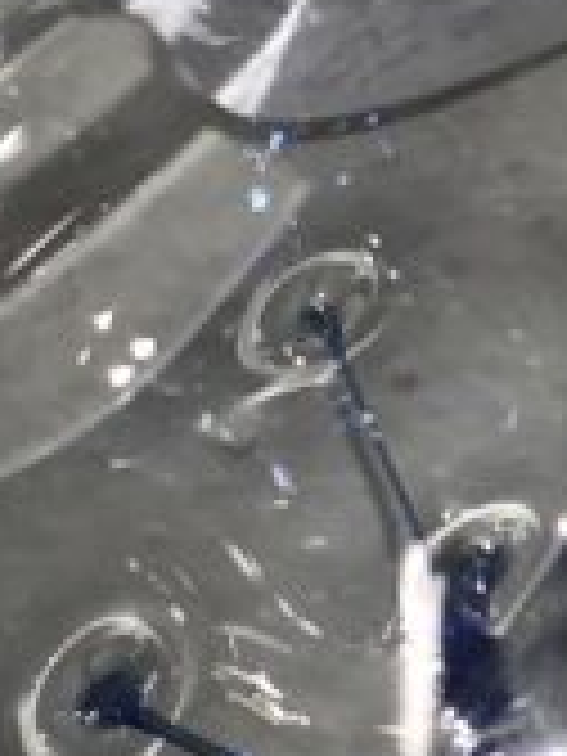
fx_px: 6923
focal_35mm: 317
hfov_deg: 4.6
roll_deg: +36.2
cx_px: 1066
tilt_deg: -7.0
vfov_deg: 5.9
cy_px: -1220
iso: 16
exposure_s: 1/58
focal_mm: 6
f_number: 2.4
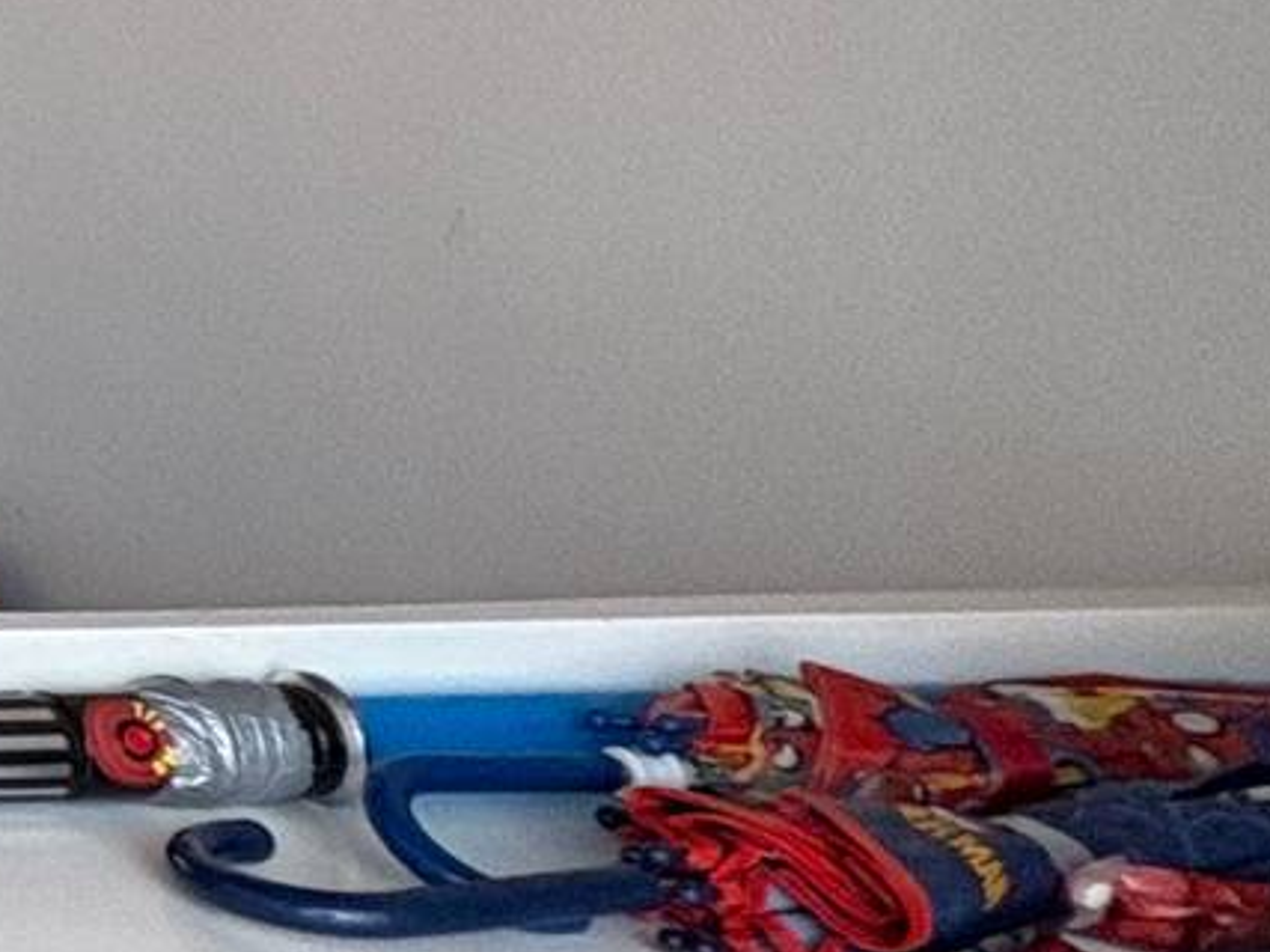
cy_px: -402
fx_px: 3081
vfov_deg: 16.3
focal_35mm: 84
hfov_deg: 13.3
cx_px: -2091
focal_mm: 2.22
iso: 160
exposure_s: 1/99
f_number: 2.2
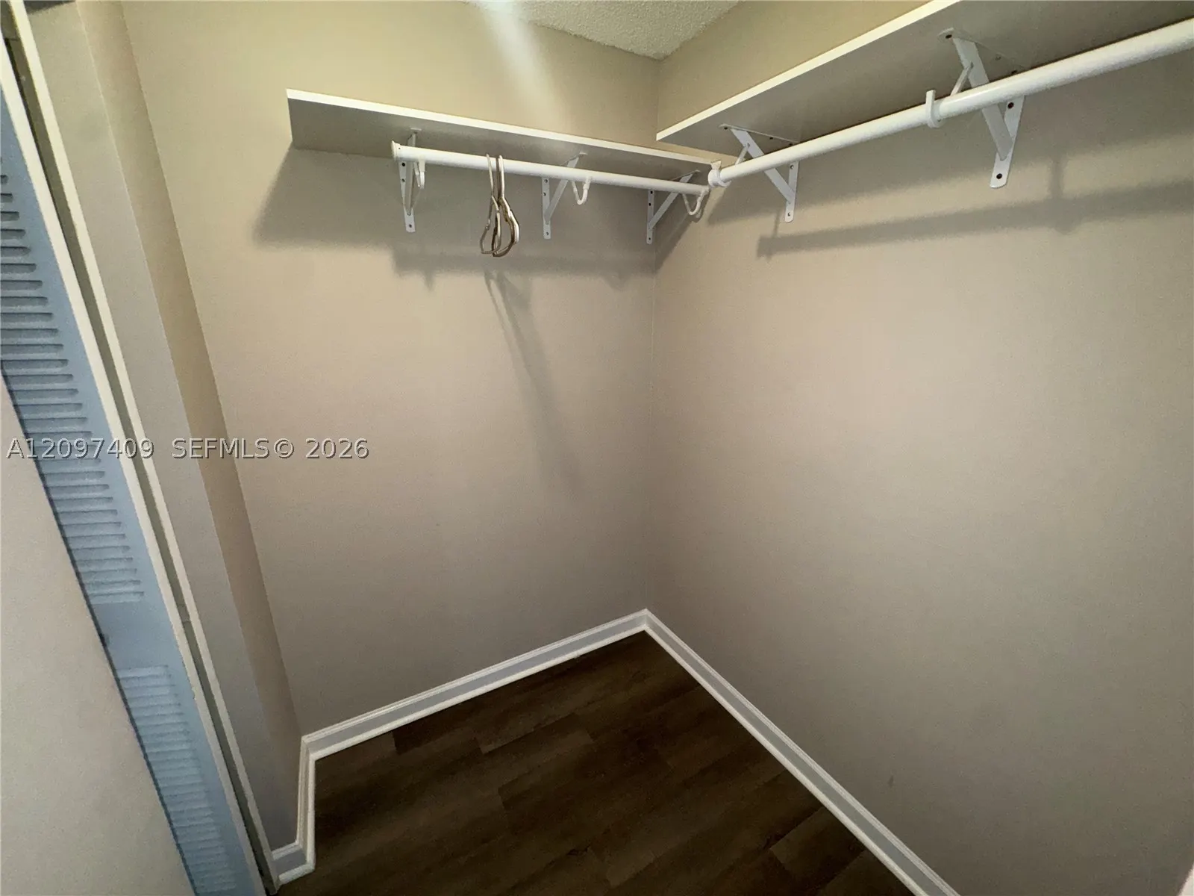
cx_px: 597
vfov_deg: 85.7
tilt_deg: -18.0
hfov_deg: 102.1
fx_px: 483
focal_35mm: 14
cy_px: 448
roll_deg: +1.1
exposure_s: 1/60
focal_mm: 2.22
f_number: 2.2
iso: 125
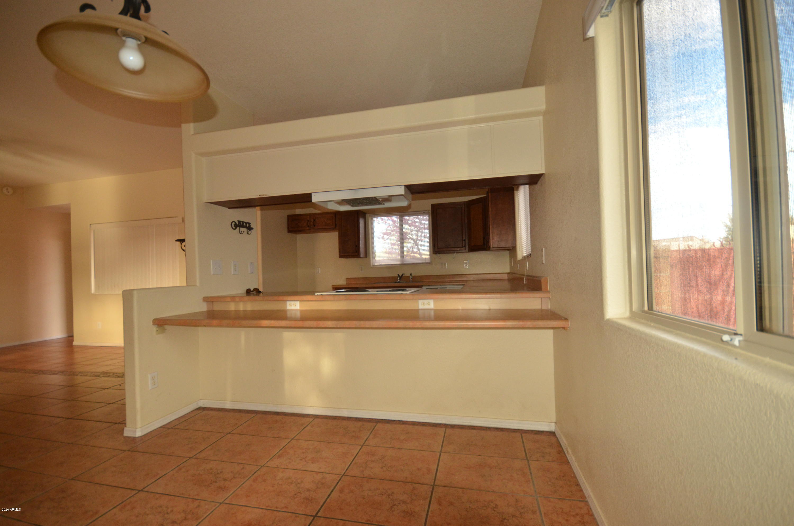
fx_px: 330
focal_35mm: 15
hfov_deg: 100.5
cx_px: 397
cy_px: 263
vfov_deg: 77.1
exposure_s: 1/60
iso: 1000
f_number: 5.6
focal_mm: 10
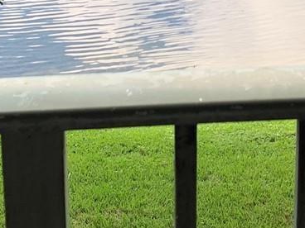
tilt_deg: -16.4
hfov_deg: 17.3
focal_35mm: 113
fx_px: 996
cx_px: 219
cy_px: -131
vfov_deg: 12.4
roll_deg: -0.1
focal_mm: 4.25
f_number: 1.8
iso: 25
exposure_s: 1/363
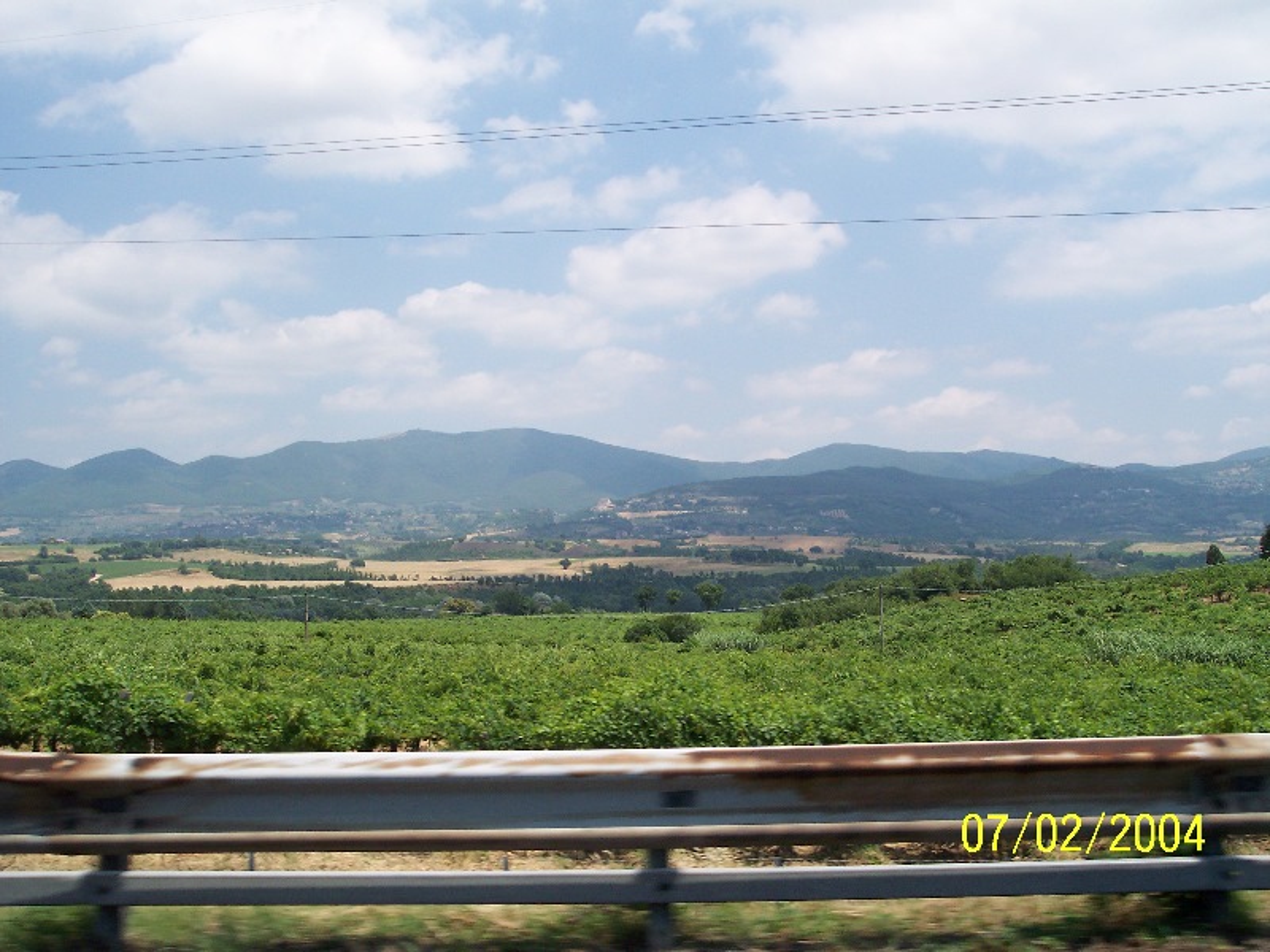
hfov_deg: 49.0
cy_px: 476
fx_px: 1394
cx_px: 635
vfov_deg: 37.7
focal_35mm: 38
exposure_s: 1/1000
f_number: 4.8
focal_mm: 8
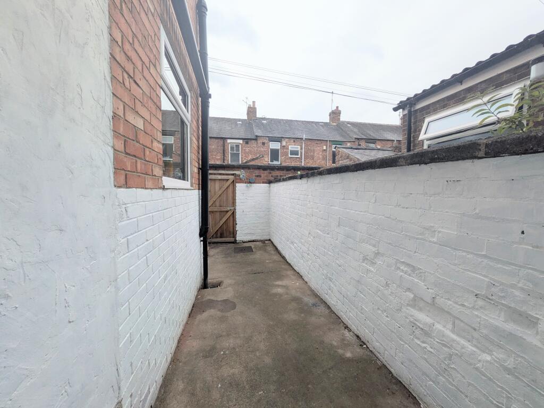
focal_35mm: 14
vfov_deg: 85.7
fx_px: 220
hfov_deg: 102.1
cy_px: 204
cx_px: 272
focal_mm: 1.83
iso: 51
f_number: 2.2
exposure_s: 1/576
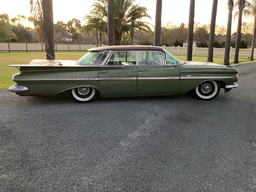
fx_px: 207
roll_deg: -0.8
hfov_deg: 63.4
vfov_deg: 49.7
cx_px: 128
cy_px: 96
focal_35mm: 28
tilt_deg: -12.8
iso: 400
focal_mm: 3.99
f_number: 1.8
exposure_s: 1/30
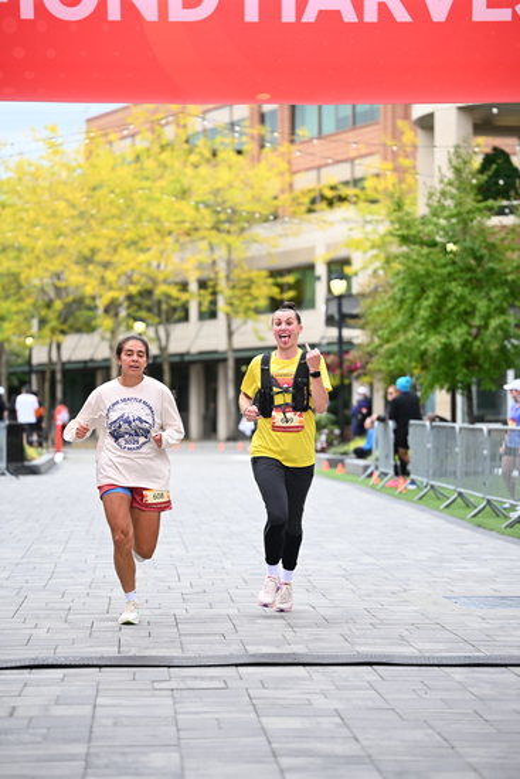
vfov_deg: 20.8
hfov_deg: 14.0
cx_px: 260
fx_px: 2122
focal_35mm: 98
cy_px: 390
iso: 640
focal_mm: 98
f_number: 2.8
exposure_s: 1/2000
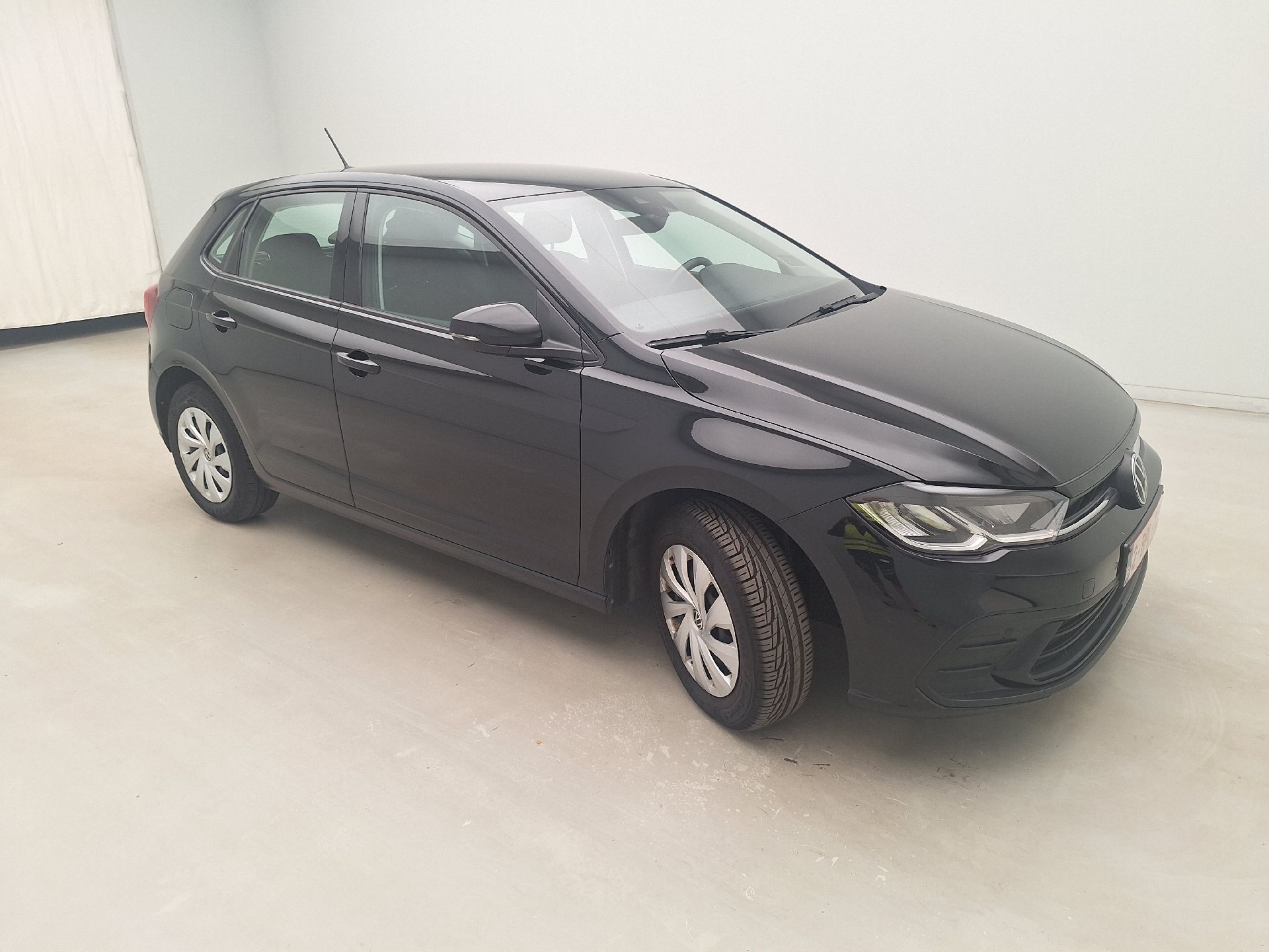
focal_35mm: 23
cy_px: 476
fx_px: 843
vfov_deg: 58.9
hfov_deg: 73.9
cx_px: 634
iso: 64
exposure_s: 1/100
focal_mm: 5.54
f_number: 1.8
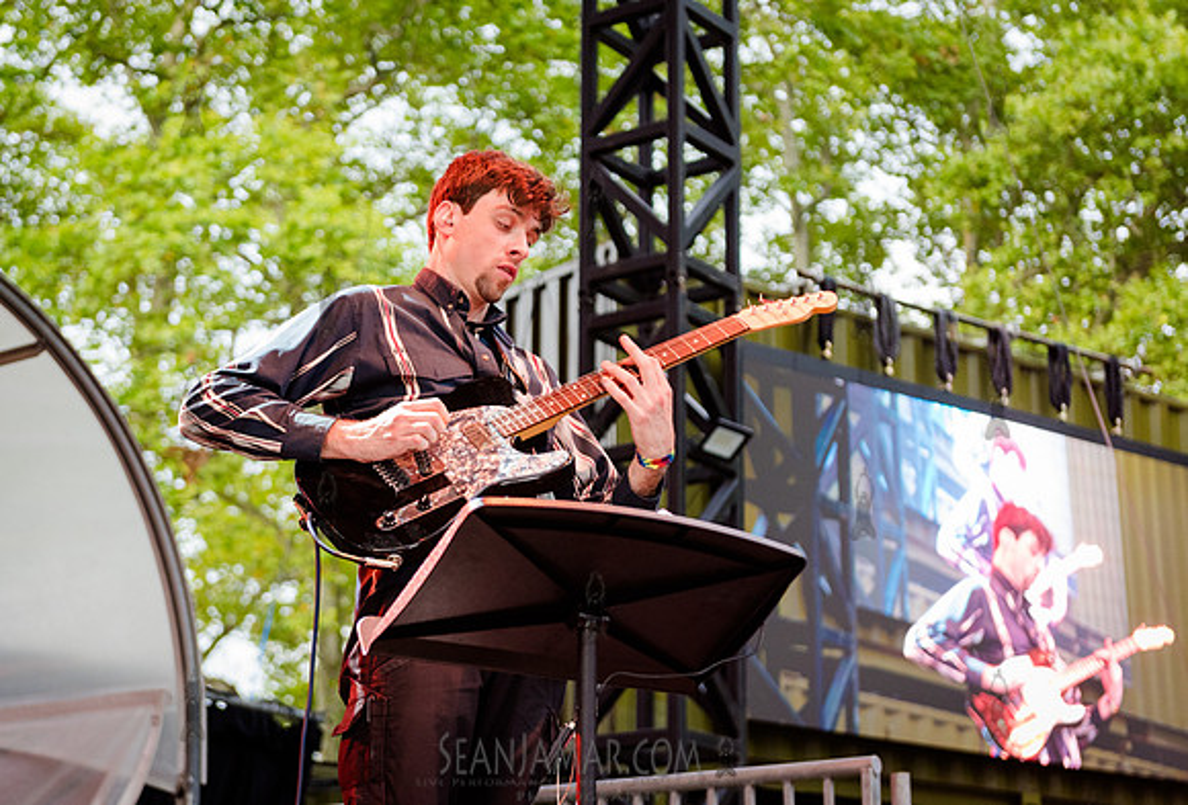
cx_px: 517
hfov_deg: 25.5
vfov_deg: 17.4
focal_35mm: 79
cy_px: 359
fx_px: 2625
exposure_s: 1/320
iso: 2000
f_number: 3.5
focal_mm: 70
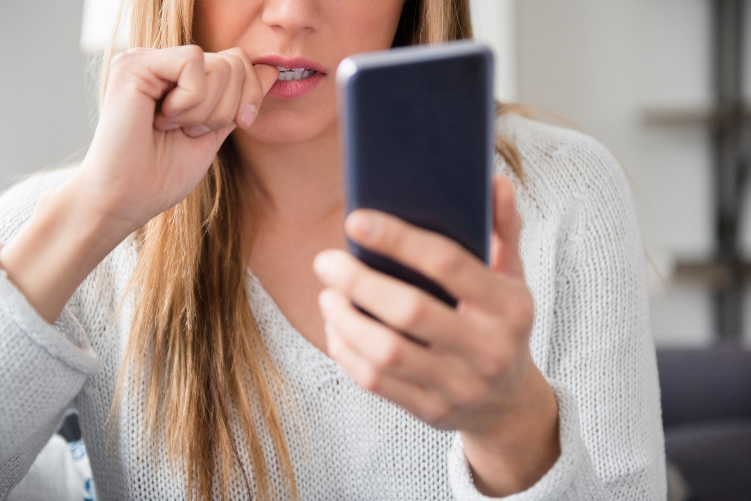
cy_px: 250
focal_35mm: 60
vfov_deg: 22.6
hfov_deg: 33.4
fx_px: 1252
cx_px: 376
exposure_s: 1/125
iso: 1000
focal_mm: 60
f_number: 2.8
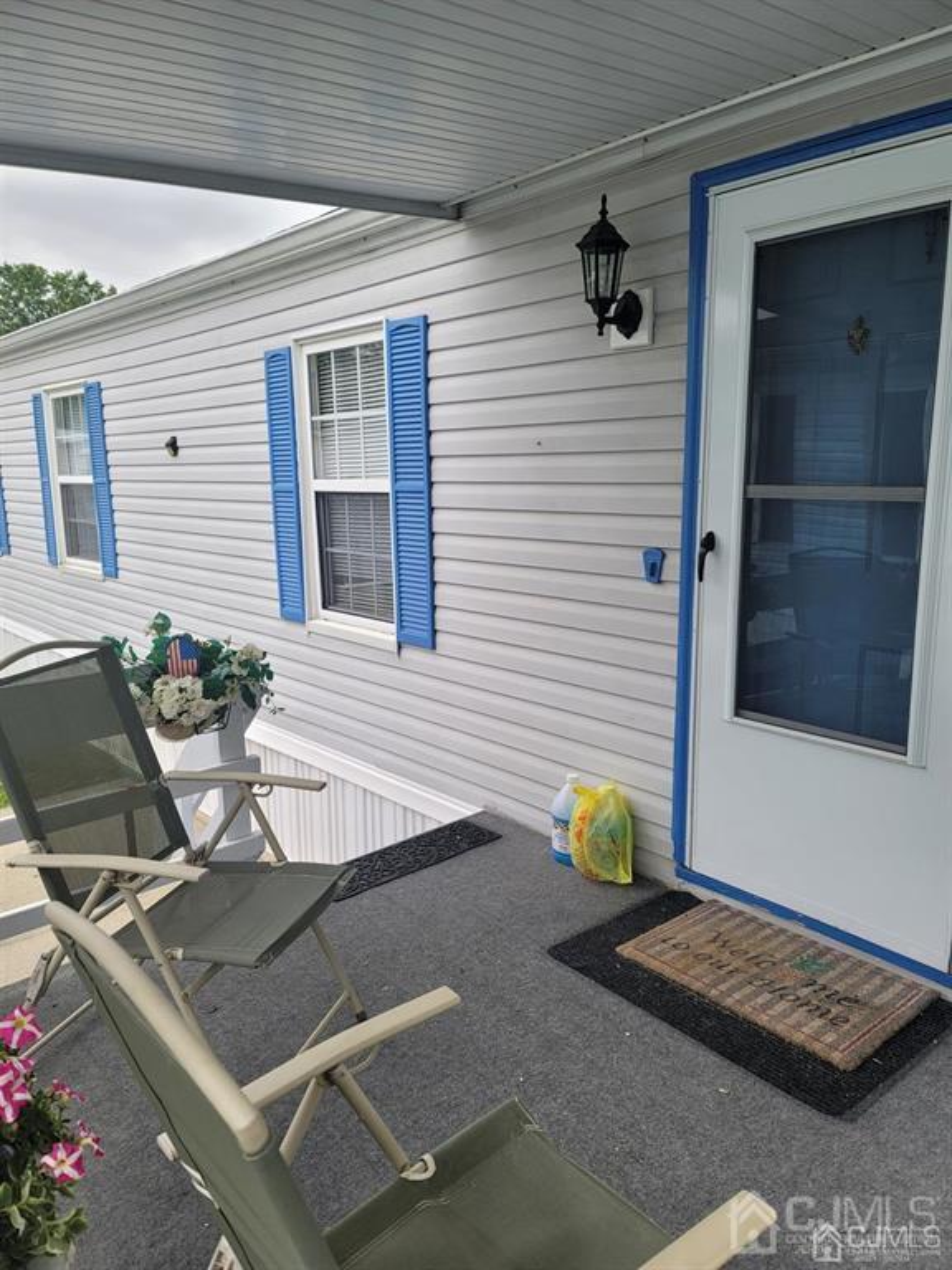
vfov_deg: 69.4
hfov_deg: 54.9
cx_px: 476
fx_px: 917
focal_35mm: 25
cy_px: 635
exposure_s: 1/260
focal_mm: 7
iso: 20
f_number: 1.8
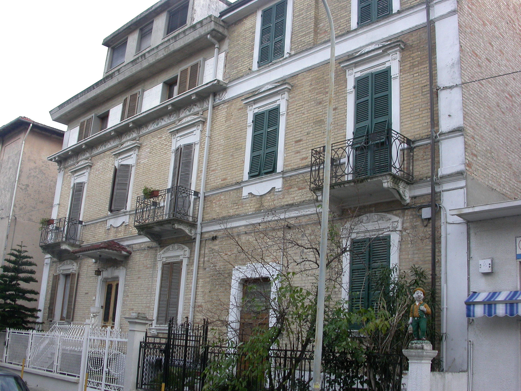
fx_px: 572
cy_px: 196
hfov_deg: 49.0
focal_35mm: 38
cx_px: 260
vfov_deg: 37.7
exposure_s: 1/122
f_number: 4.7
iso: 100
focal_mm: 7.85
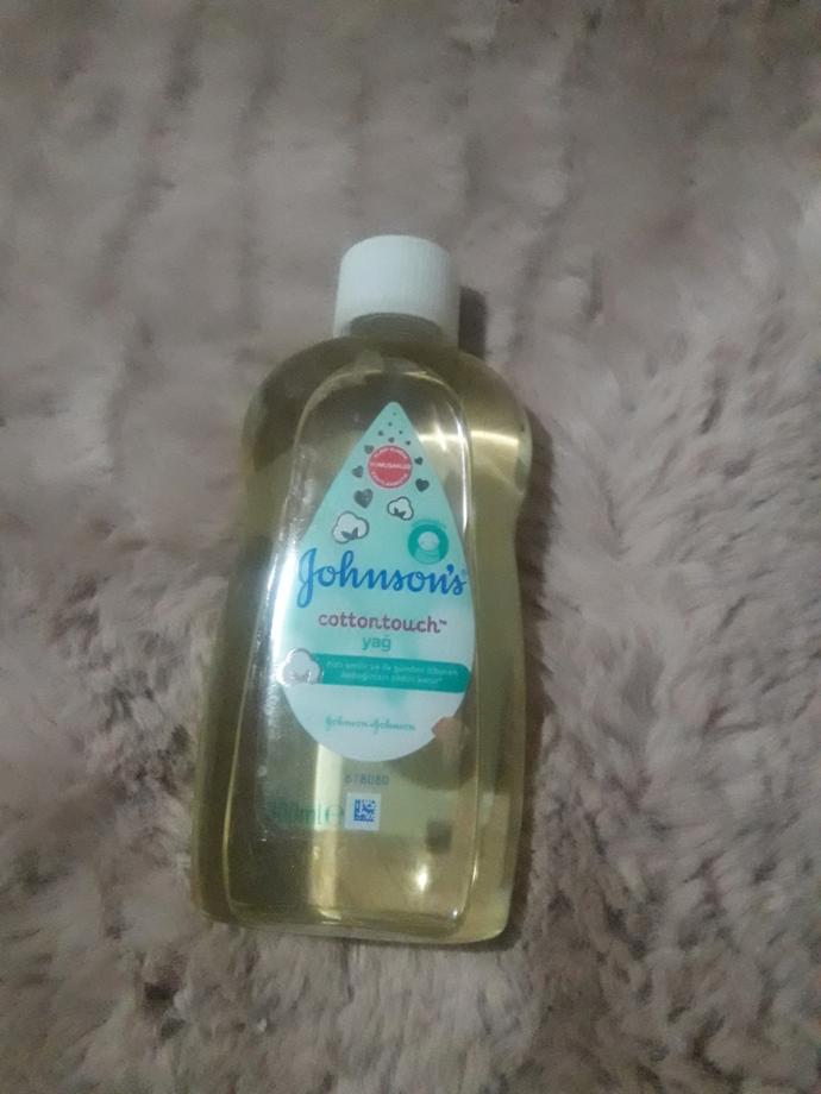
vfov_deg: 63.4
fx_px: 885
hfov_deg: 49.7
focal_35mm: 28
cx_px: 410
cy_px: 547
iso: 800
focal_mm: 3.7
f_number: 1.9
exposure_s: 1/17
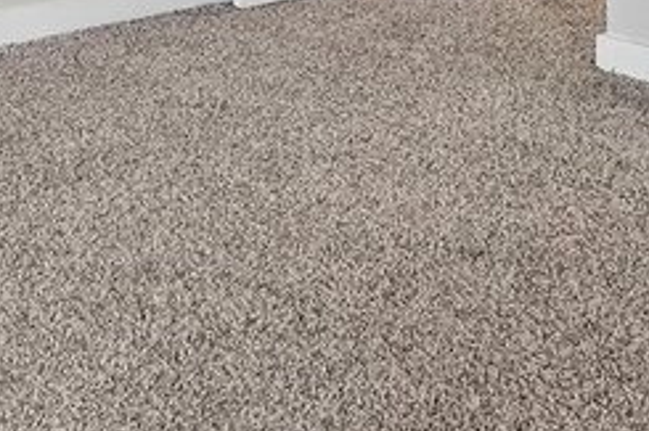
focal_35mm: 109
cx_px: 347
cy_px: -431
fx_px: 1969
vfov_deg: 11.3
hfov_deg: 18.7
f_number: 8
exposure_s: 1/25
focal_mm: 16.5
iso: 400
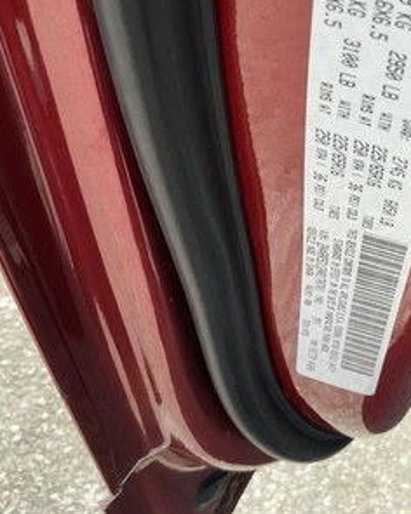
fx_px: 563
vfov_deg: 49.1
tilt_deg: -48.8
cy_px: 256
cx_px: 320
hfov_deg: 38.8
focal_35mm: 37
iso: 25
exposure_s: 1/383
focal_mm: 3
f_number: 1.8
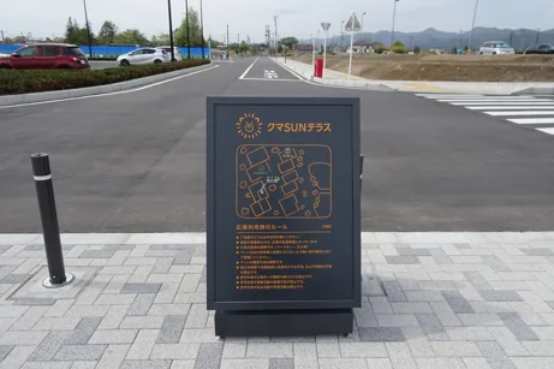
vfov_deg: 49.5
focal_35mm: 26
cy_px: 186
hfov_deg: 69.4
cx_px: 287
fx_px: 400
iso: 80
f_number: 3.5
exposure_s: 1/800
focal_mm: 4.1
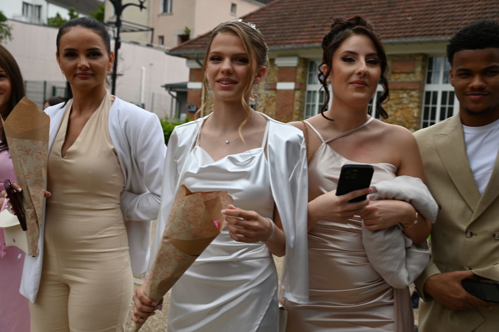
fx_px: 651
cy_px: 166
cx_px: 251
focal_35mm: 47
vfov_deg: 28.6
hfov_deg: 41.9
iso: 125
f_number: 5.6
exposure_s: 1/250
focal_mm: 46
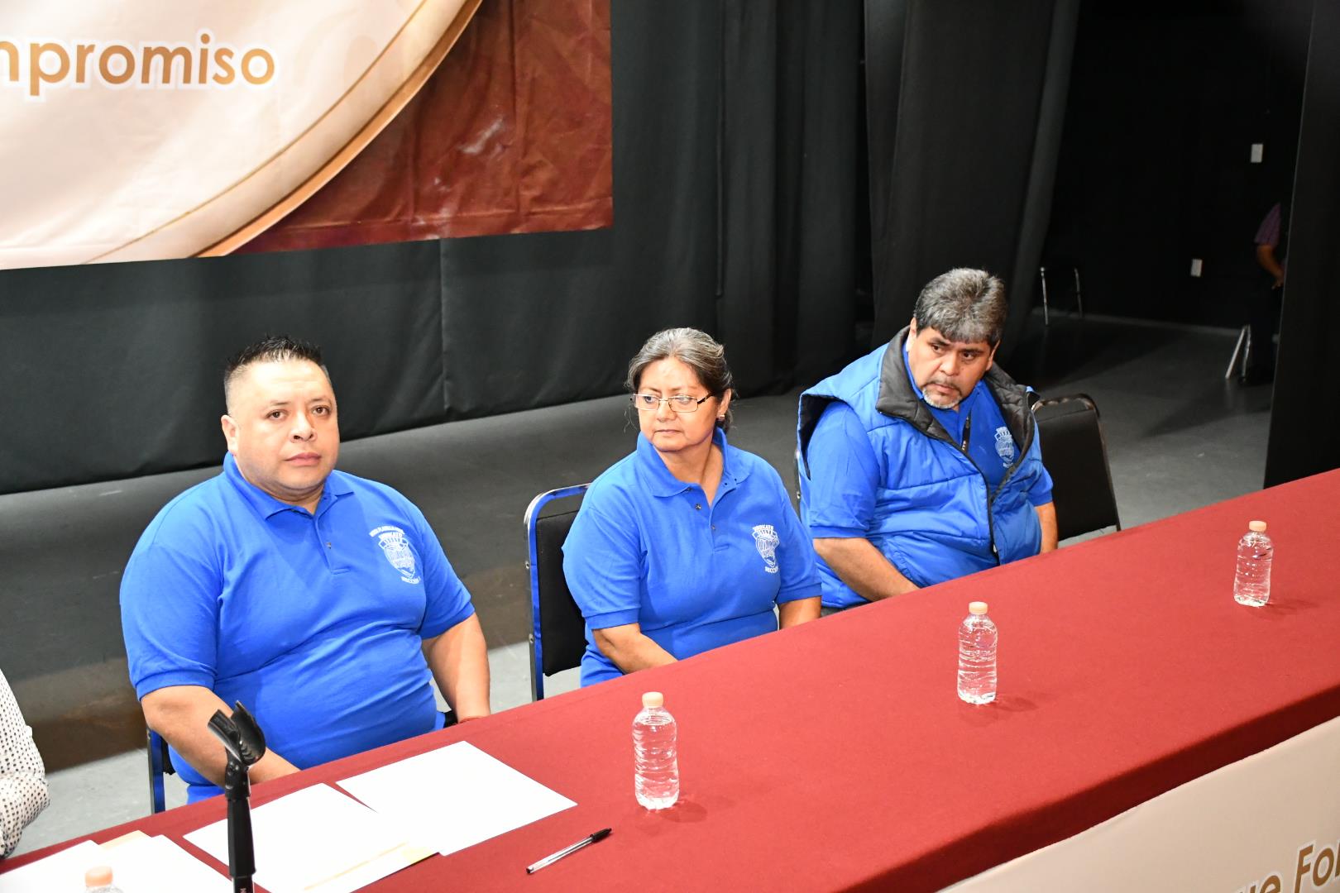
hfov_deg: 43.6
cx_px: 670
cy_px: 446
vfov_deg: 29.9
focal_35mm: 45
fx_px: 1675
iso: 4500
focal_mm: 30
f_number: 4
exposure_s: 1/60
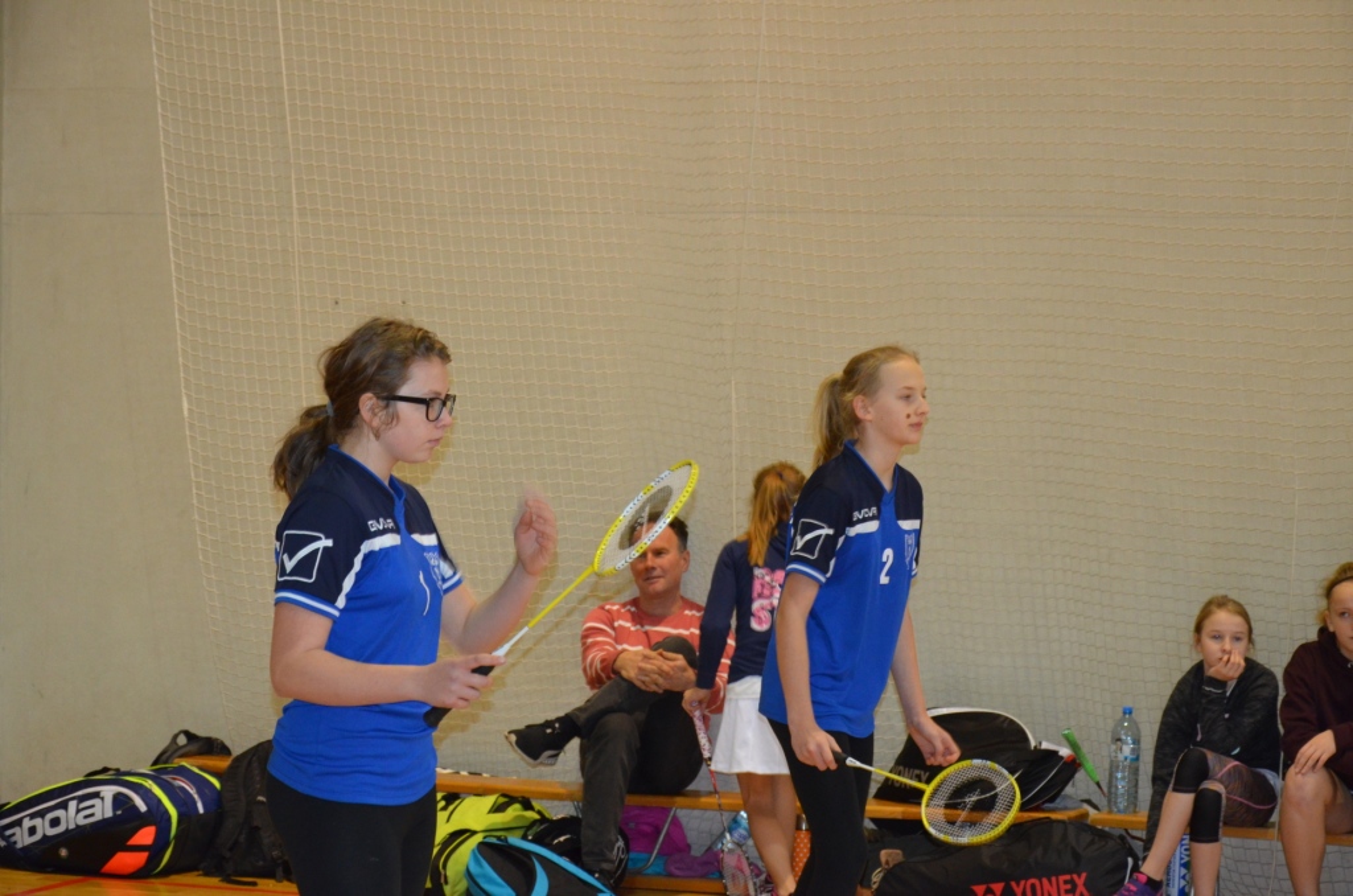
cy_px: 448
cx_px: 676
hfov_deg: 20.7
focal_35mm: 99
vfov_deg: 13.8
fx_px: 3713
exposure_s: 1/60
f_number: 5.3
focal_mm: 66
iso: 1800
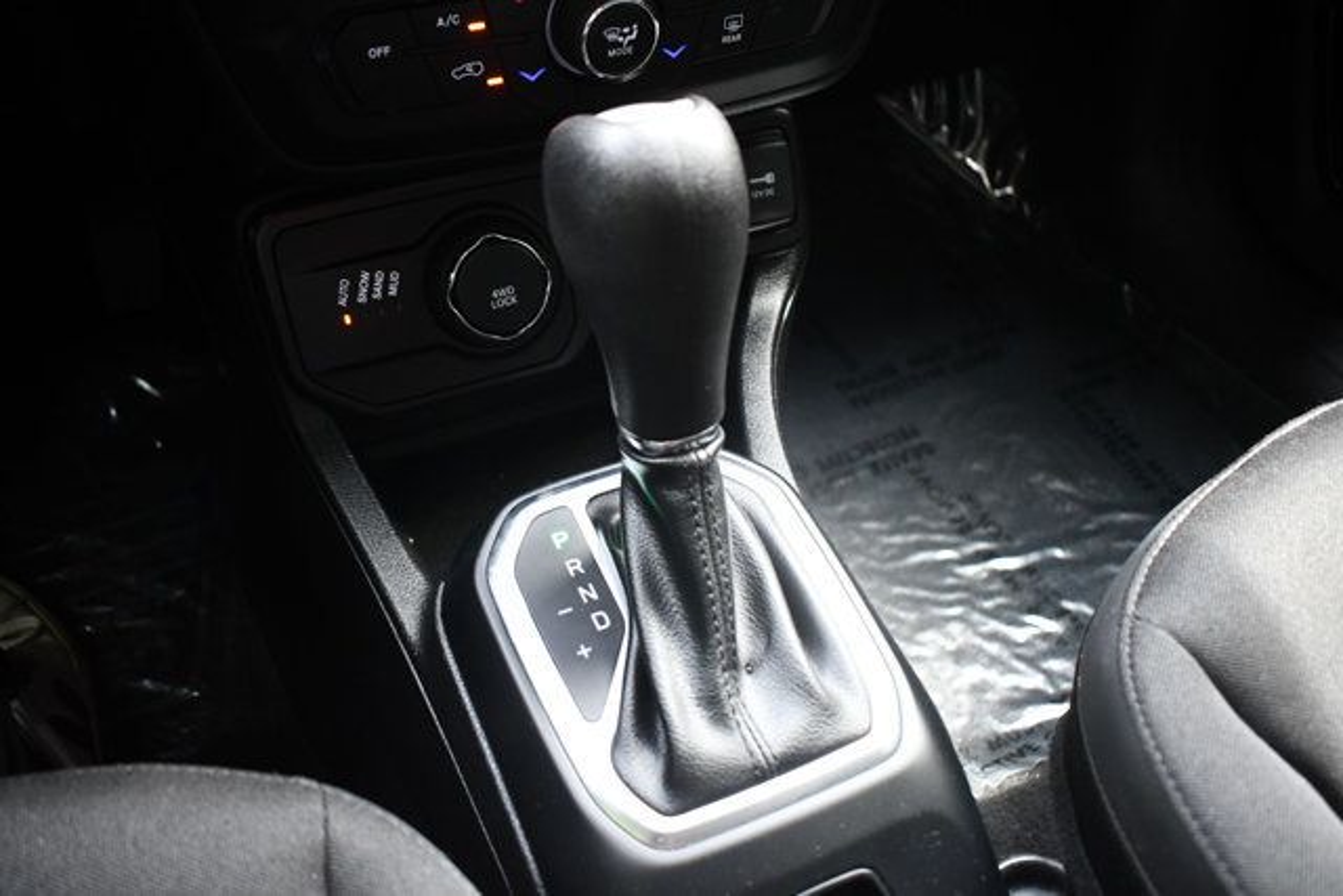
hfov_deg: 61.9
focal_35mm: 30
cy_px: 448
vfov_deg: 43.6
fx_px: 1119
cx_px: 672
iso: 2200
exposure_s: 1/125
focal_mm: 20
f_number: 3.8
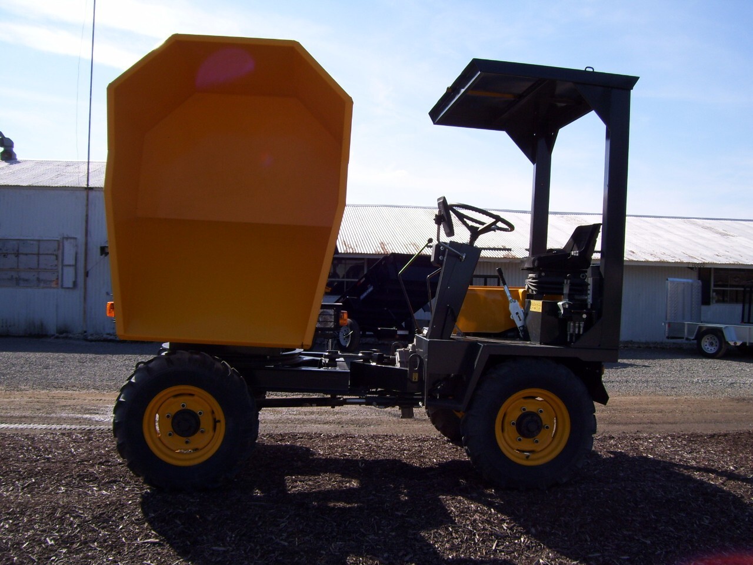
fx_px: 783
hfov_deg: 51.4
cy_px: 282
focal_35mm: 36
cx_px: 376
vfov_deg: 39.7
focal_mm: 6
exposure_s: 1/400
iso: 80
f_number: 4.8
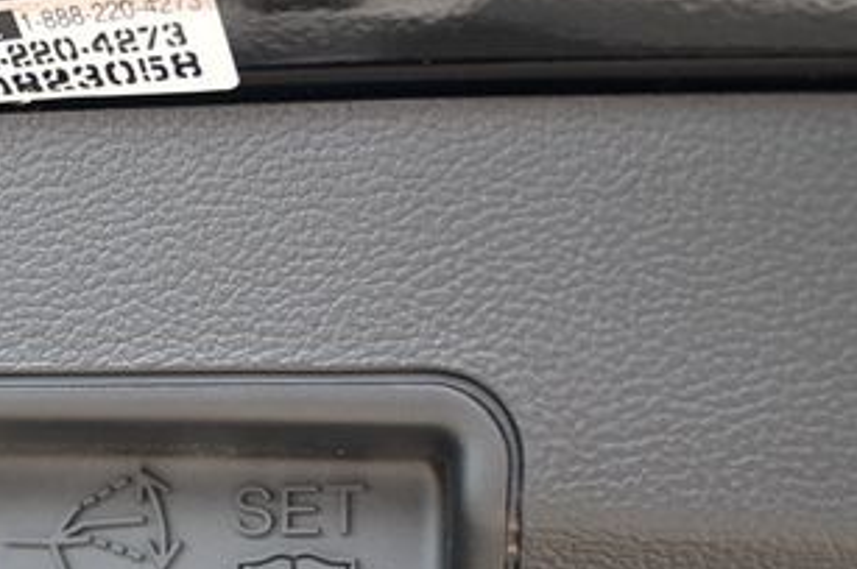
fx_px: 1783
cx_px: 17
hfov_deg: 25.8
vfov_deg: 17.7
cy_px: 569
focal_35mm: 75
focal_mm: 24
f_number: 4.2
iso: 640
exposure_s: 1/125
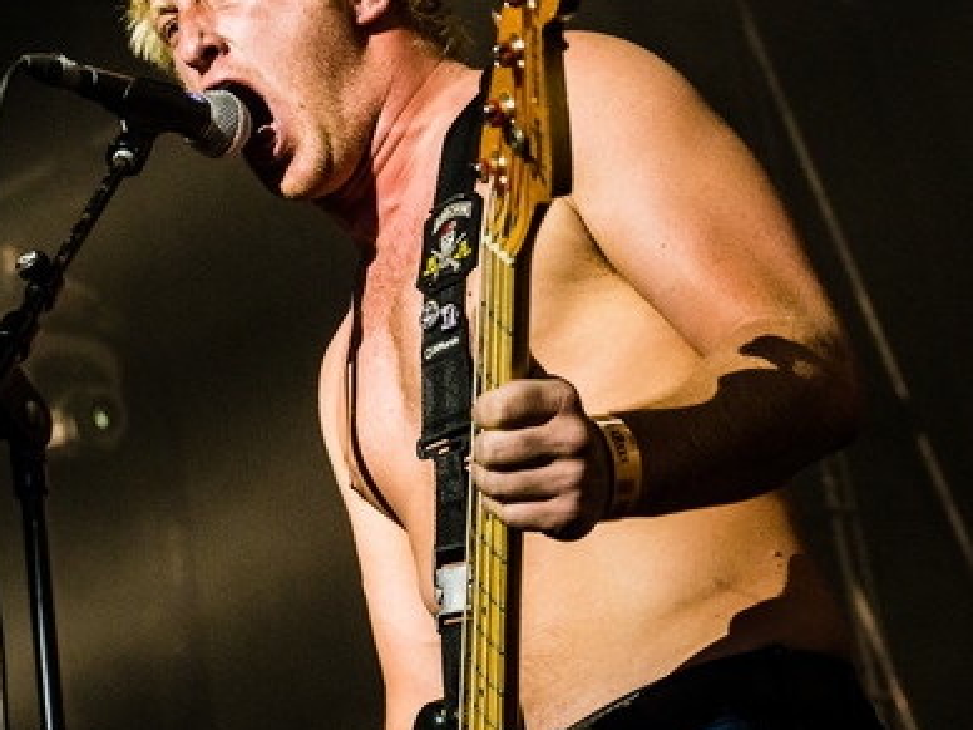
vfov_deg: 11.9
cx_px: 532
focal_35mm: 125
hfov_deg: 15.8
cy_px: 400
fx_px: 3514
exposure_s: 1/500
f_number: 5.6
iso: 2500
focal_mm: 70
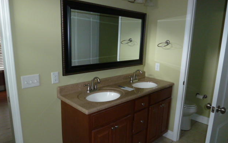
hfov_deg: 68.4
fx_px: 168
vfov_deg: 46.0
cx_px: 114
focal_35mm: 27
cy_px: 79
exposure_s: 1/30
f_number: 3.3
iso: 320
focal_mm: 4.1
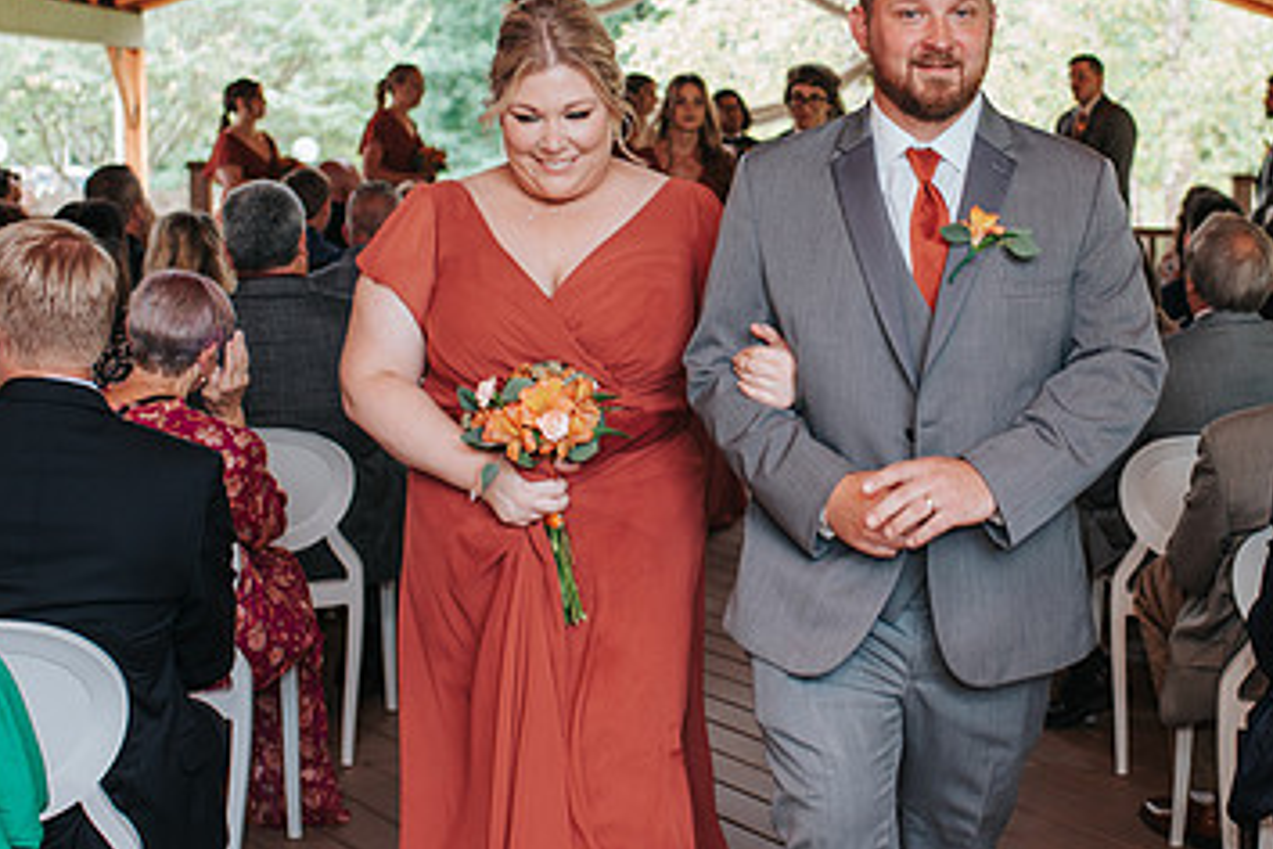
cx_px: 782
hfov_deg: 31.8
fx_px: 2228
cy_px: 292
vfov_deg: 21.5
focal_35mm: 63
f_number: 3.2
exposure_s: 1/125
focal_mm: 35
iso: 280
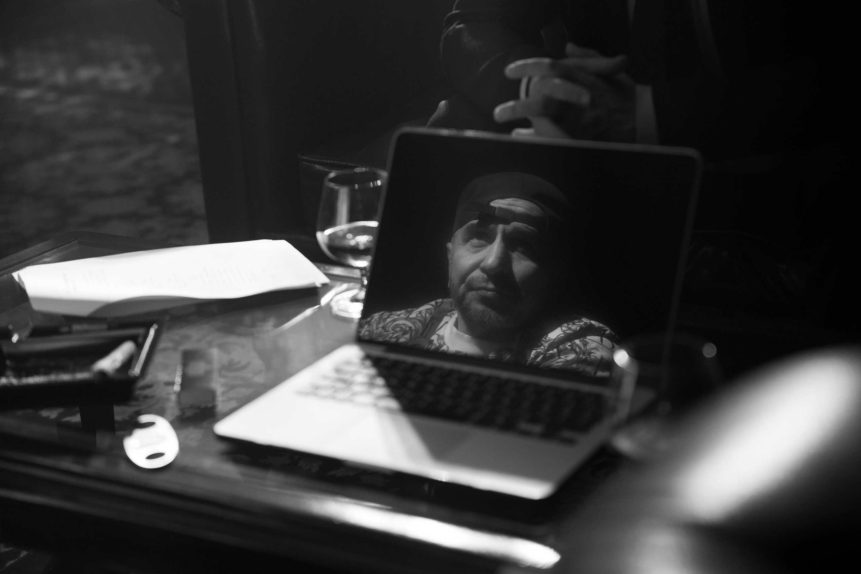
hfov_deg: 28.8
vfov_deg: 19.5
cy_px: 287
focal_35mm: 70
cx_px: 430
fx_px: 1674
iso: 1250
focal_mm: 70
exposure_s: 1/100
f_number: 2.8
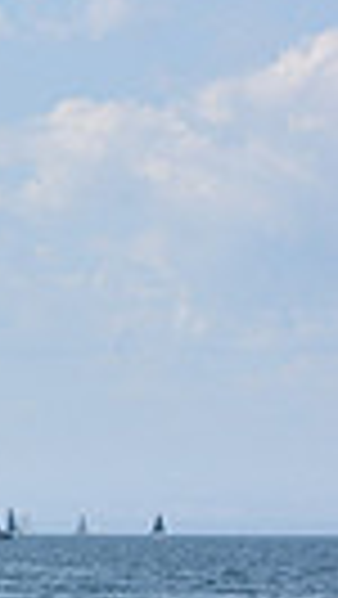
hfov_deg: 3.6
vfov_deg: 6.7
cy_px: 551
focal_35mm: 319
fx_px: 5073
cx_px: -964
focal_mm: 70
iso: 320
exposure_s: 1/1600
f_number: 7.1
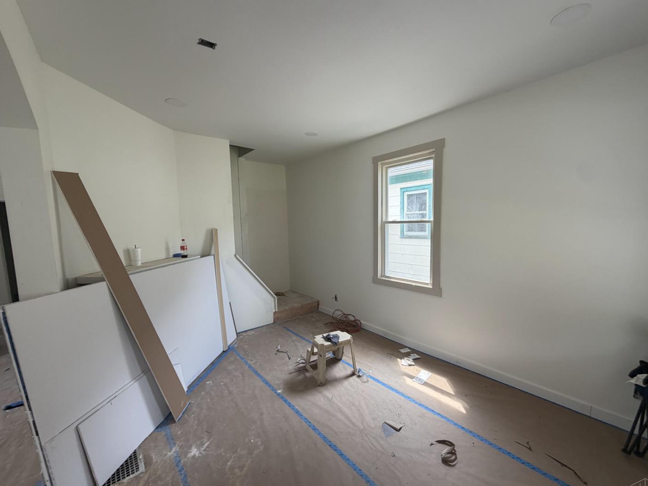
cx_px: 331
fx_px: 281
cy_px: 255
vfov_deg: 81.7
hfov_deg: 98.2
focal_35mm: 15
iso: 100
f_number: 2.2
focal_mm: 2.22
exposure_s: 1/121
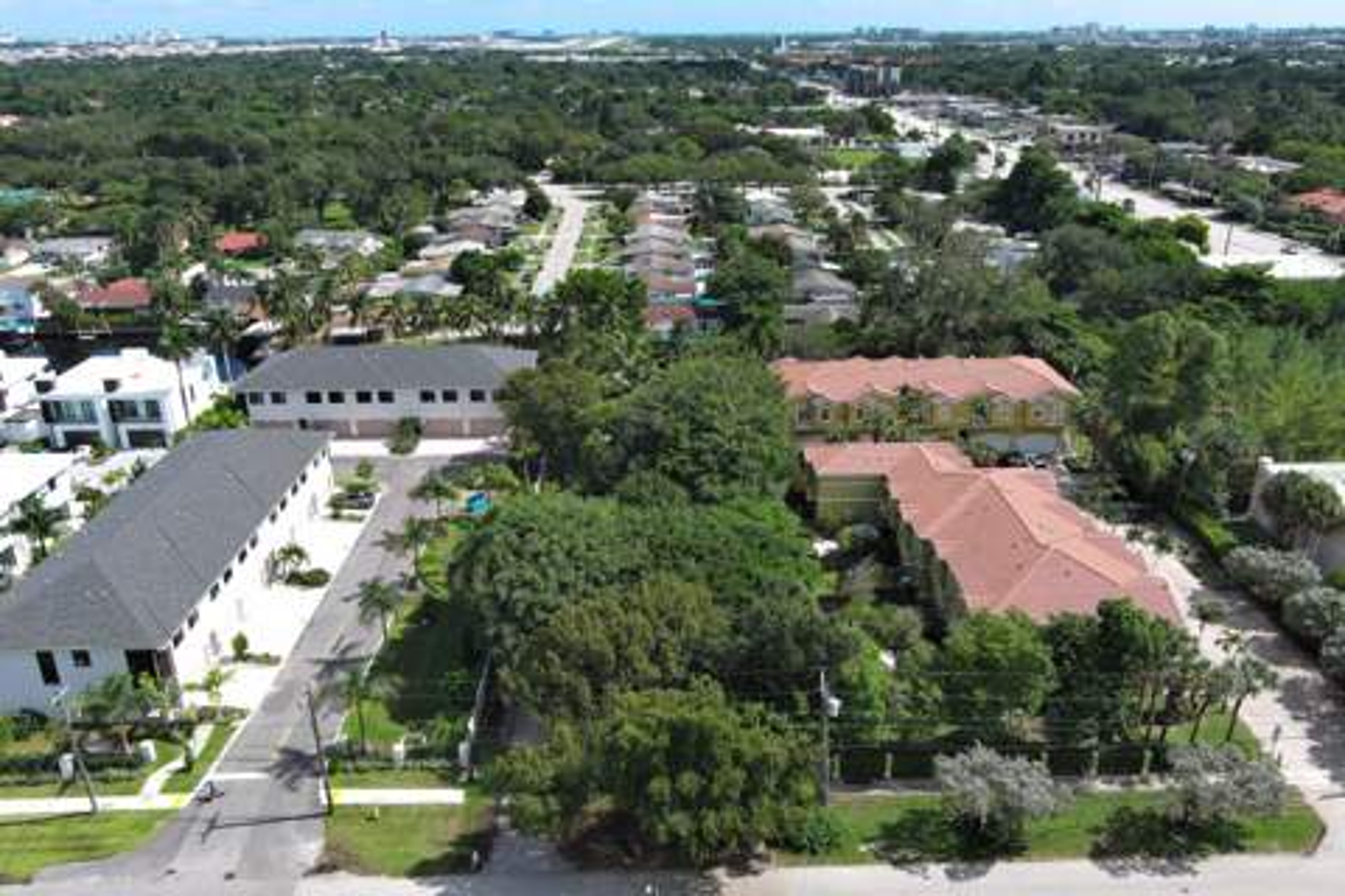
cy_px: 448
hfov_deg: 63.7
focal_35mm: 29
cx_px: 672
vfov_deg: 45.0
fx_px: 1083
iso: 100
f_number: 2.8
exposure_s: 1/1040
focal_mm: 10.57
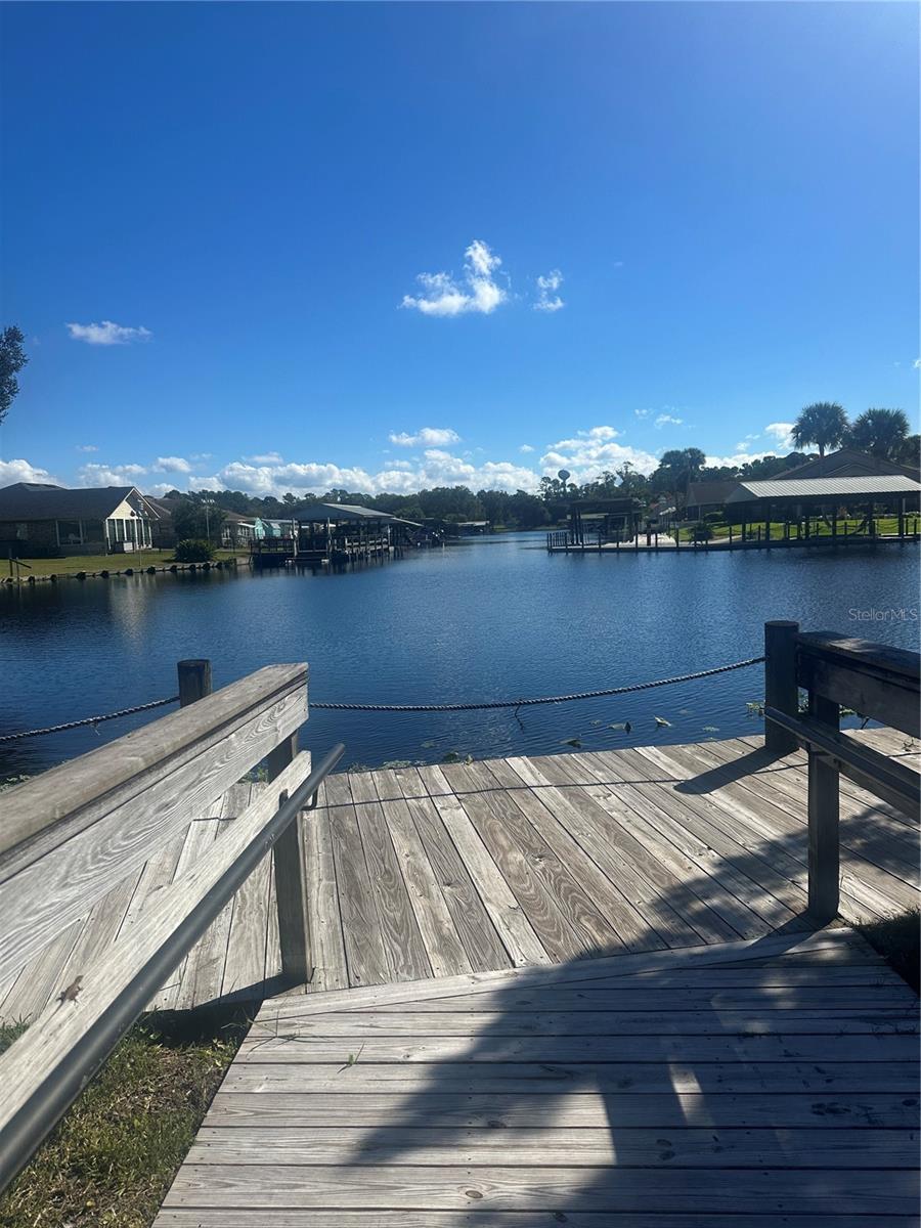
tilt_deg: -8.9
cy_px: 614
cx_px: 460
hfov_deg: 56.8
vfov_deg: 71.6
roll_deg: +2.1
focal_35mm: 24
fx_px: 851
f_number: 1.78
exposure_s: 1/7576
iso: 80
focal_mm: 6.86
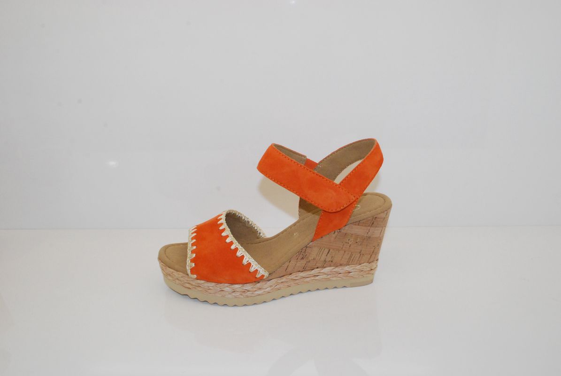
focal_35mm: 33
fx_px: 515
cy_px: 188
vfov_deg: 40.1
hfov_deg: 57.2
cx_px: 280
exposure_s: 1/200
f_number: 14
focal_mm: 22
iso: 1600
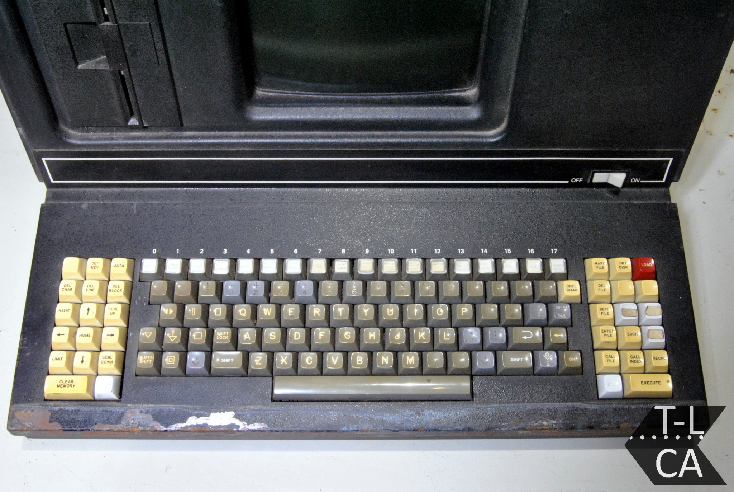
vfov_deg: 34.3
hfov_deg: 49.5
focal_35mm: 39
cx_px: 367
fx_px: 796
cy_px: 246
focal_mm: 26
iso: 1600
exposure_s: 1/4
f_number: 25
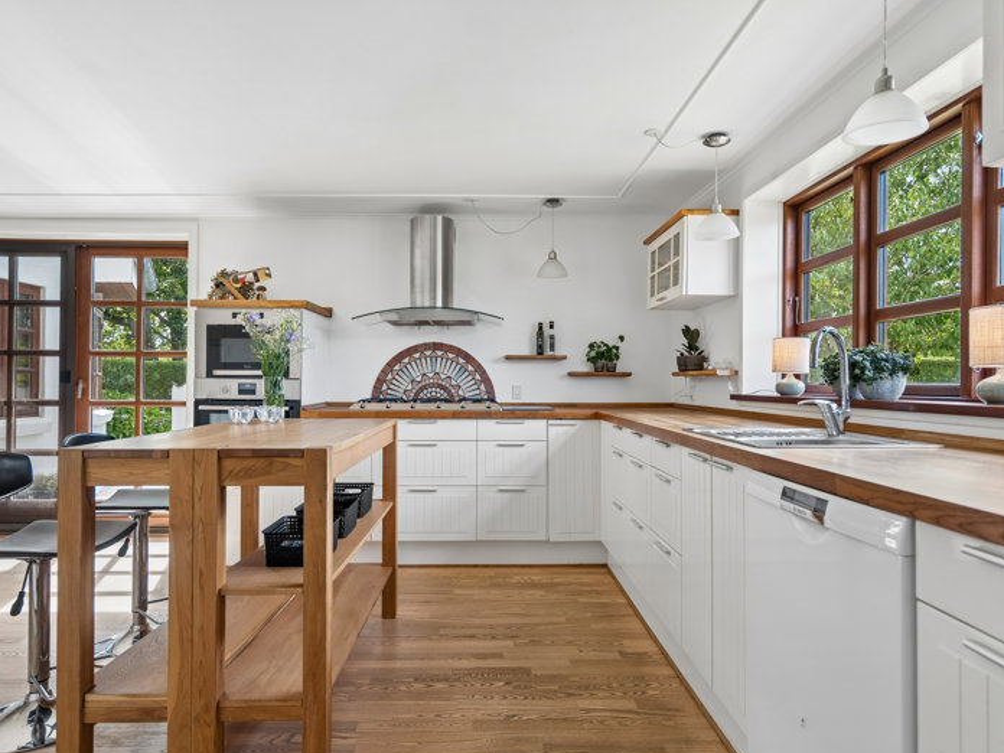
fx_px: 609
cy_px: 383
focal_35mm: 21
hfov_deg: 79.0
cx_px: 508
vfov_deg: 63.4
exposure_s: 1/100
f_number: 4
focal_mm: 19
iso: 400
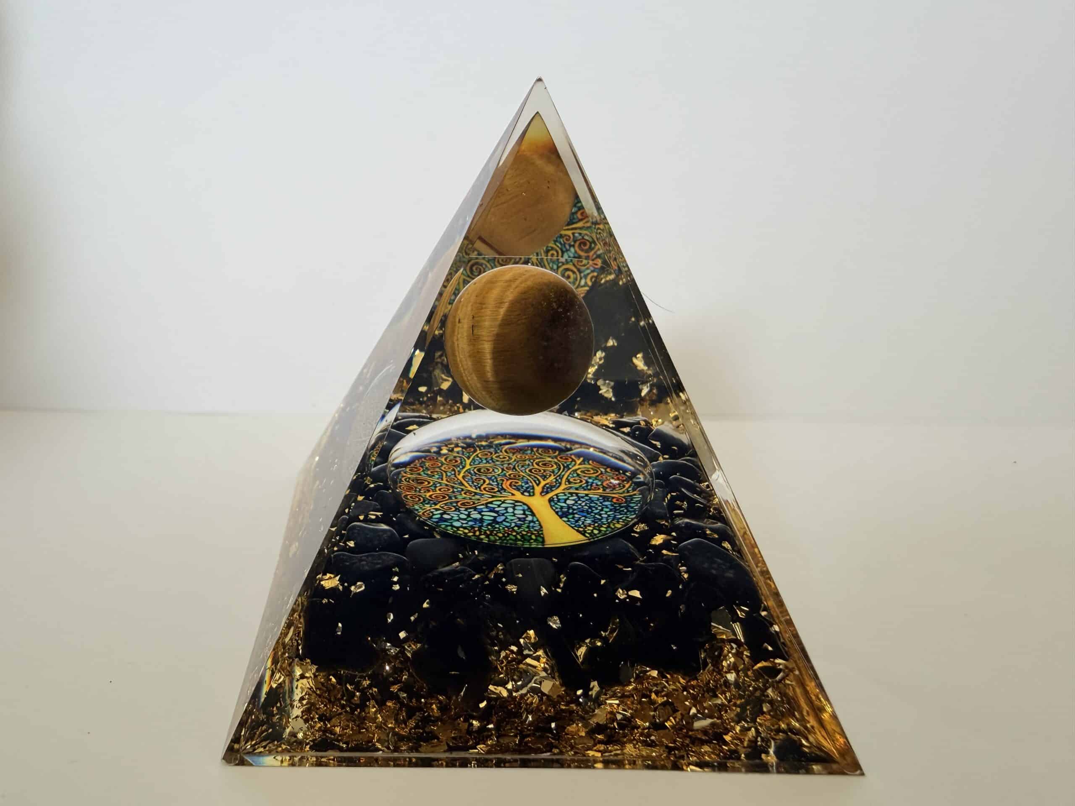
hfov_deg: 71.6
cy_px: 403
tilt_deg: -22.6
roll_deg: -0.9
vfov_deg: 56.8
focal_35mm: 24
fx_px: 745
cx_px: 538
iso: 160
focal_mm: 2.22
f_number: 2.2
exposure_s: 1/121
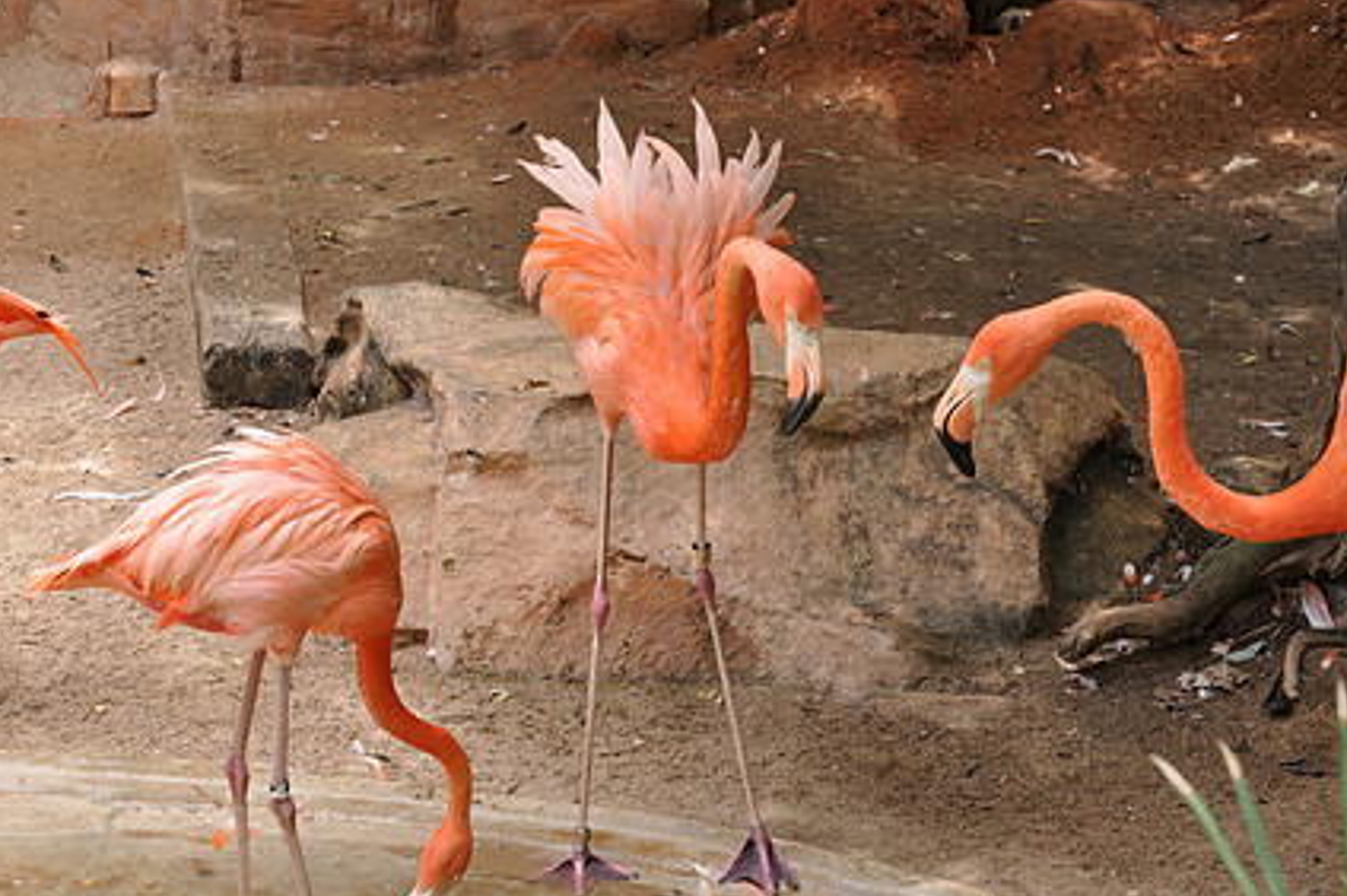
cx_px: 702
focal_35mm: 82
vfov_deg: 16.6
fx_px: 3066
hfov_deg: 24.8
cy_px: 577
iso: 200
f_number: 6.3
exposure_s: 1/160
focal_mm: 40
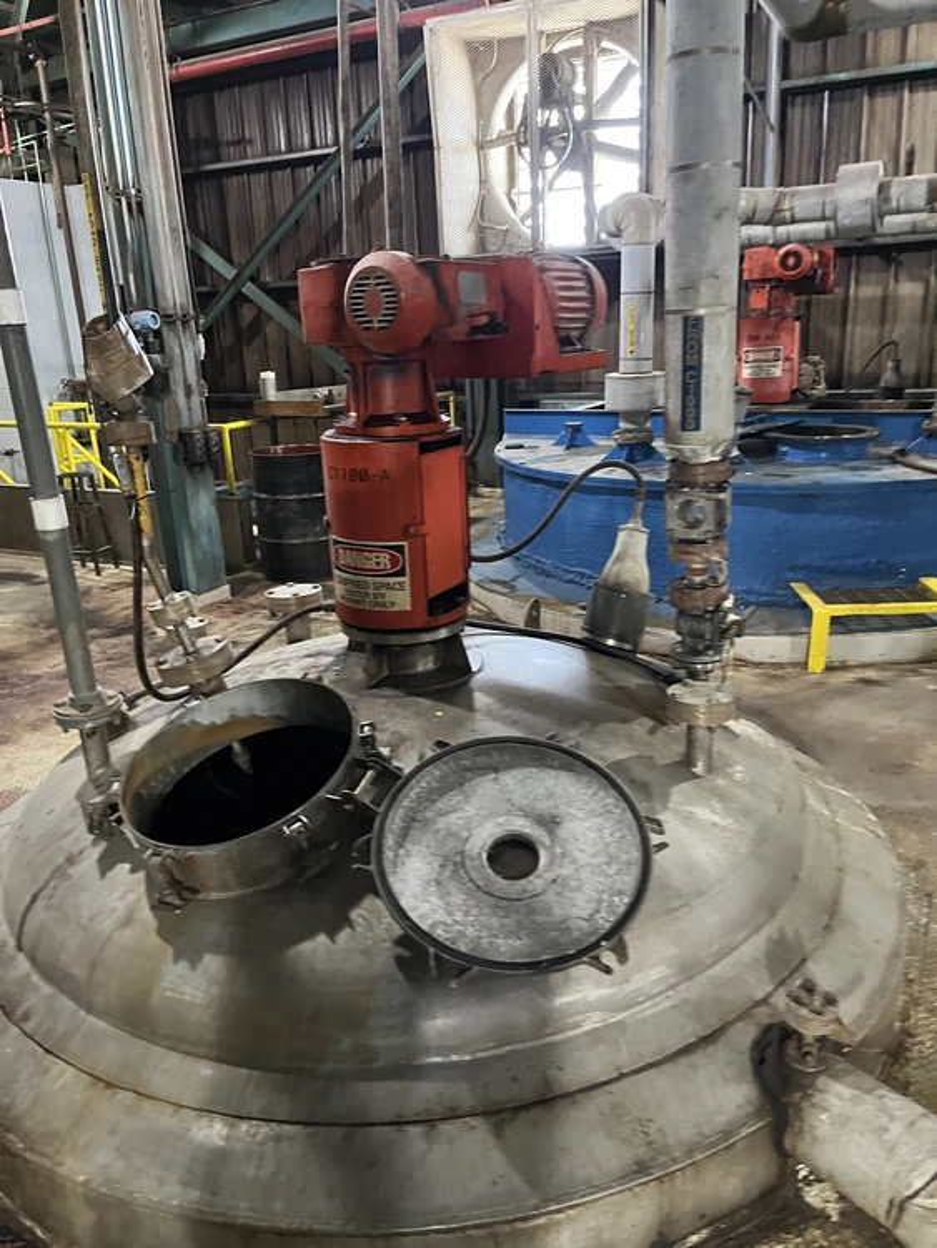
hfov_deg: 53.1
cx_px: 468
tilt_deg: -11.5
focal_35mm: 26
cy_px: 624
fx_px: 938
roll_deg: +4.5
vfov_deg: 67.3
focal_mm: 5.1
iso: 640
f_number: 1.6
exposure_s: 1/30
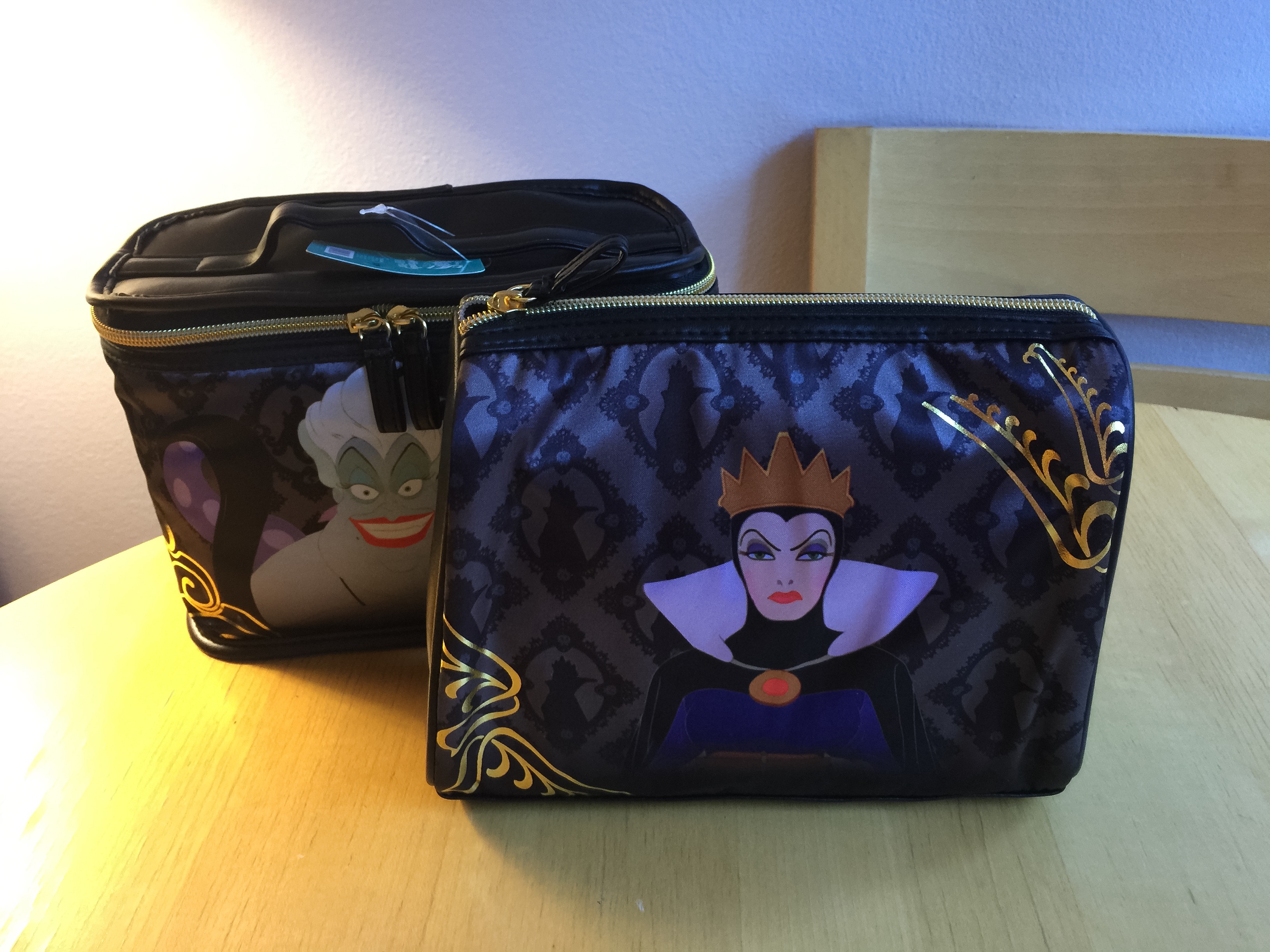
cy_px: 476
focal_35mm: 29
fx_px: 1064
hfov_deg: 61.7
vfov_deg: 48.2
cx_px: 635
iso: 64
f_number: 2.2
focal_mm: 4.15
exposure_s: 1/15
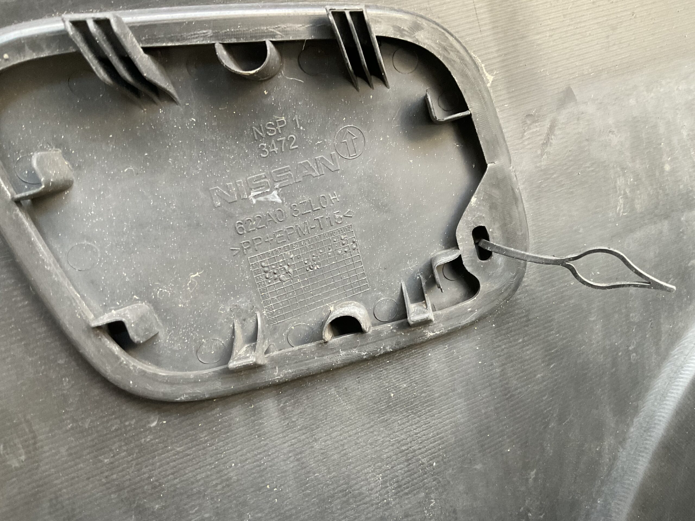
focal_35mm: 29
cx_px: 348
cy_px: 260
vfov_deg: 48.2
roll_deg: +16.4
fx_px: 582
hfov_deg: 61.7
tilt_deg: -1.5
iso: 200
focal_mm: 3
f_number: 1.8
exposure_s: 1/60
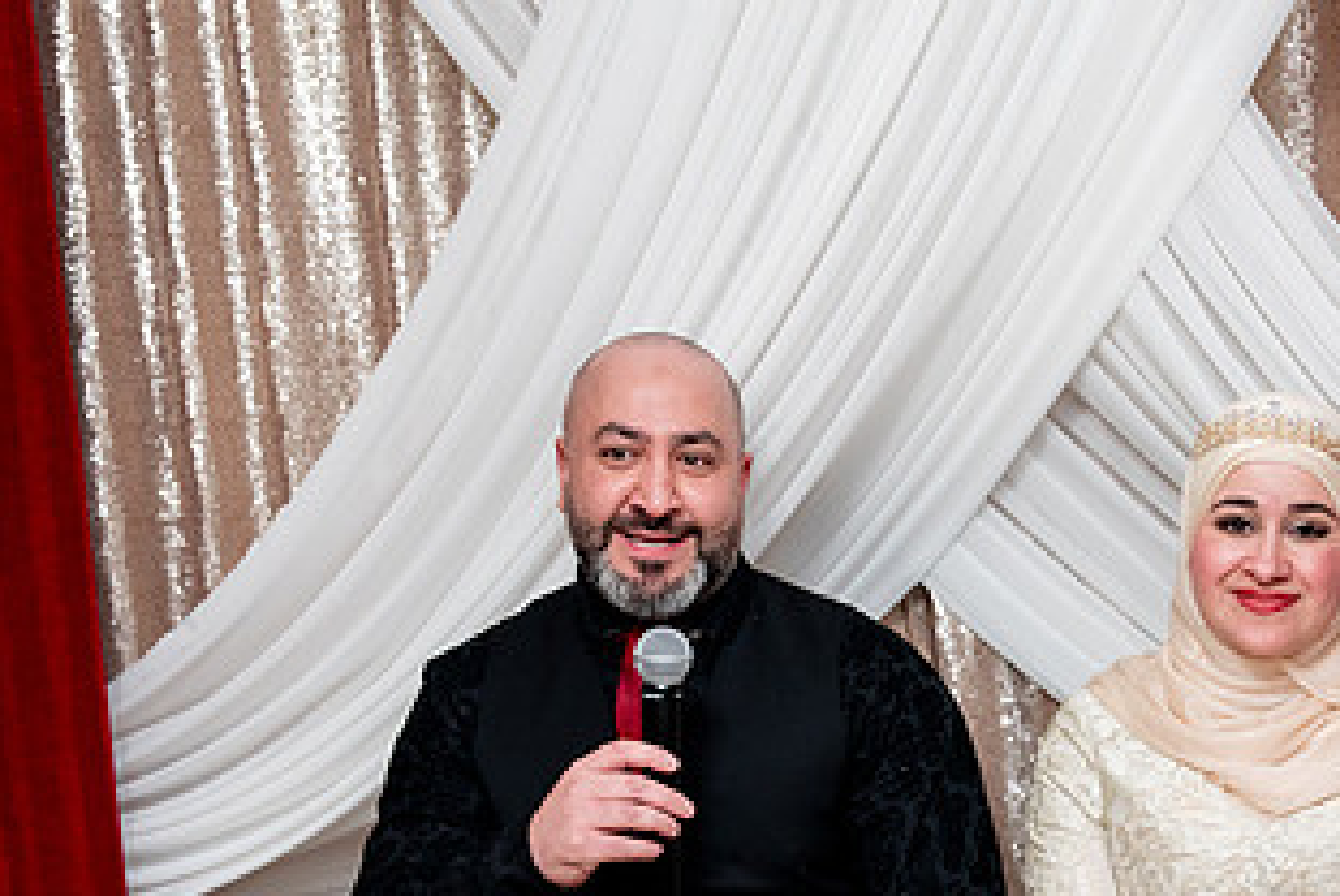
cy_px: 799
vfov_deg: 19.4
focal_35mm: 69
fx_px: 2571
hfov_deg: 28.4
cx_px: 1125
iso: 1600
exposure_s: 1/160
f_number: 2.8
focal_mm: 37
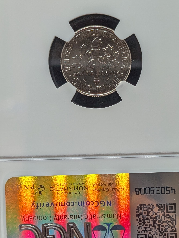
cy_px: 136
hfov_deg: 15.2
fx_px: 669
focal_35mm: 97
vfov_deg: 20.2
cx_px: 115
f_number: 1.68
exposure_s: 1/58
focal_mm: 6.9
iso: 20
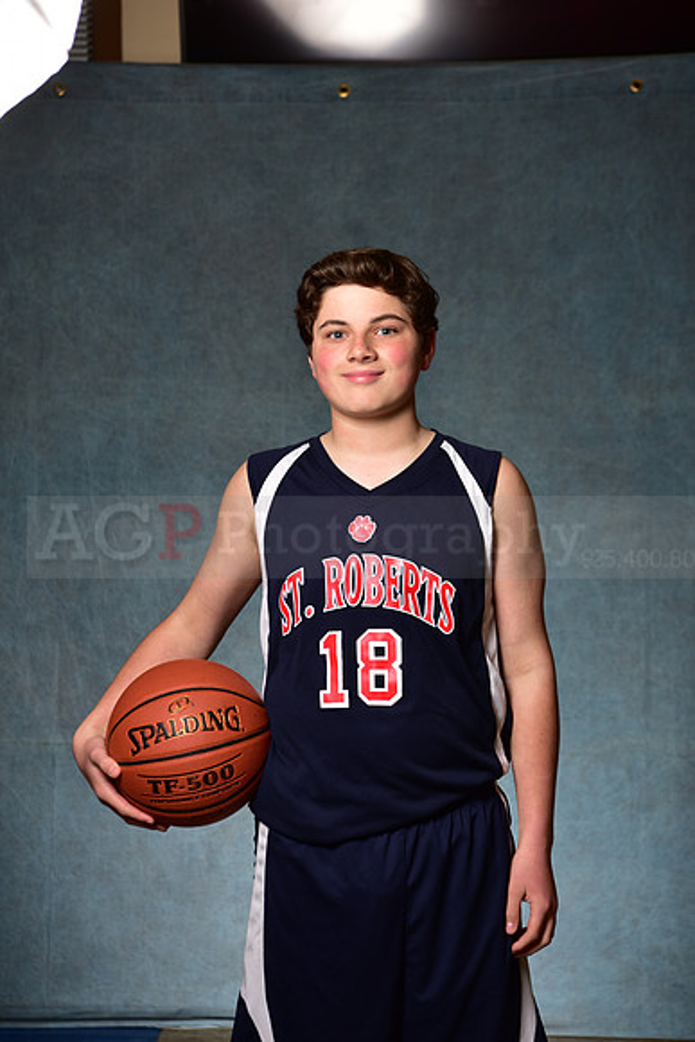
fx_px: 2026
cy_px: 521
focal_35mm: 70
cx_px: 348
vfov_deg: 28.8
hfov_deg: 19.5
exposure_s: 1/200
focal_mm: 70
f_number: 5
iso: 100
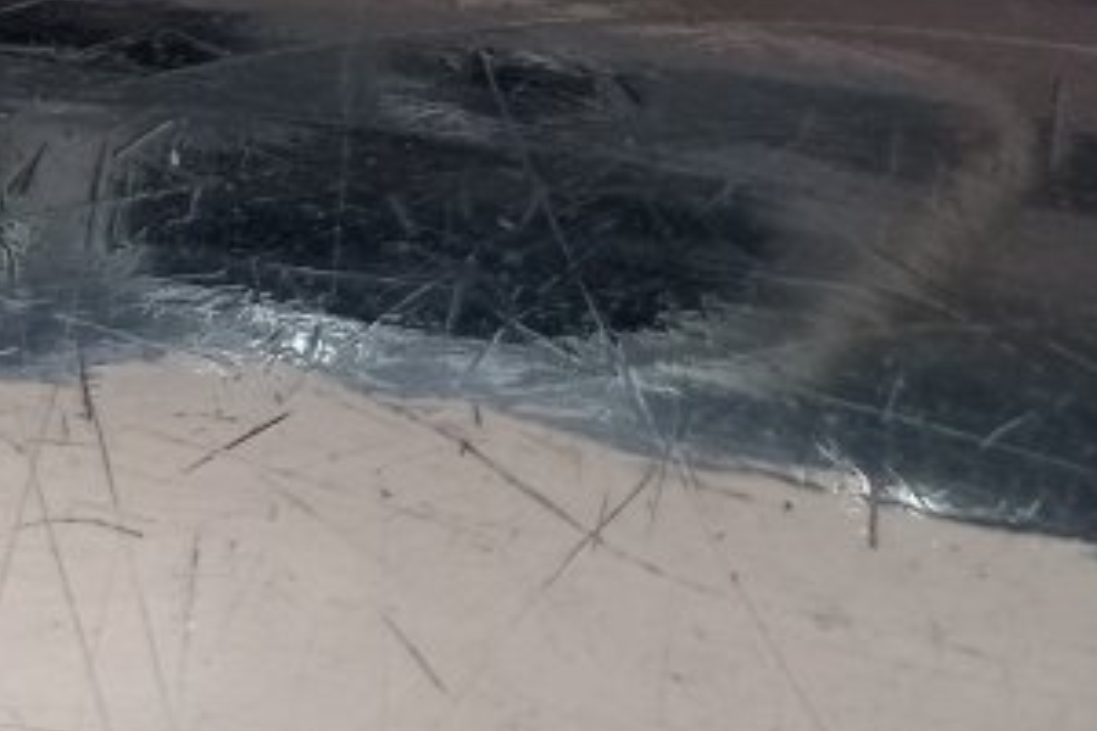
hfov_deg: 18.7
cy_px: -610
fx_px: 3169
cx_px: -179
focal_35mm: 104
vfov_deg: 12.0
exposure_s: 1/25
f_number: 1.8
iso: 618
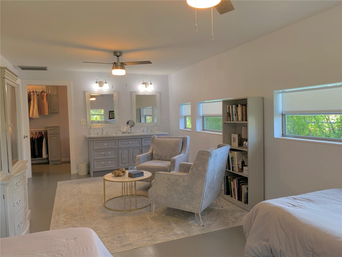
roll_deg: +1.7
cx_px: 171
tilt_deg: -2.7
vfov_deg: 53.1
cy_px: 128
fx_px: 257
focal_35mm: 26
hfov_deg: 67.3
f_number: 1.8
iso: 80
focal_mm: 4.25
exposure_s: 1/60
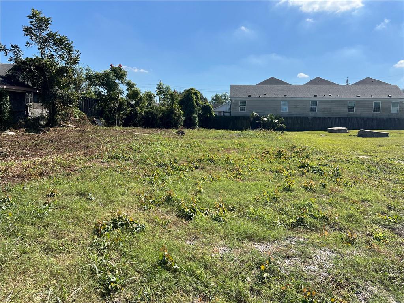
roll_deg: -1.2
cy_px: 152
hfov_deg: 67.3
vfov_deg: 53.1
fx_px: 303
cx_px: 202
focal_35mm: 26
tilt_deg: -5.5
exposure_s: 1/4444
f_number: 1.5
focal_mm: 5.7
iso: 50
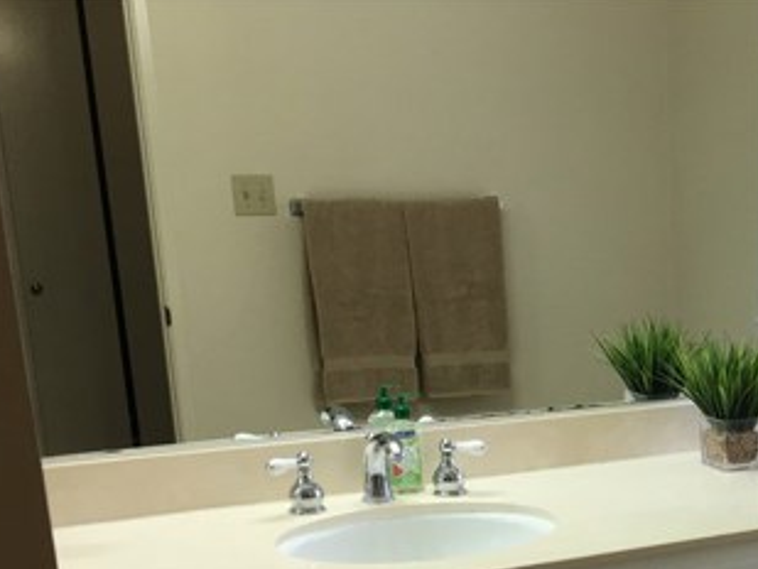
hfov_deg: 30.1
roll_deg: +0.2
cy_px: 584
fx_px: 1314
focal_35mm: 60
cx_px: 746
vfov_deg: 23.3
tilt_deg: -16.9
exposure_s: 1/120
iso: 40
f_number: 2.2
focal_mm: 4.15
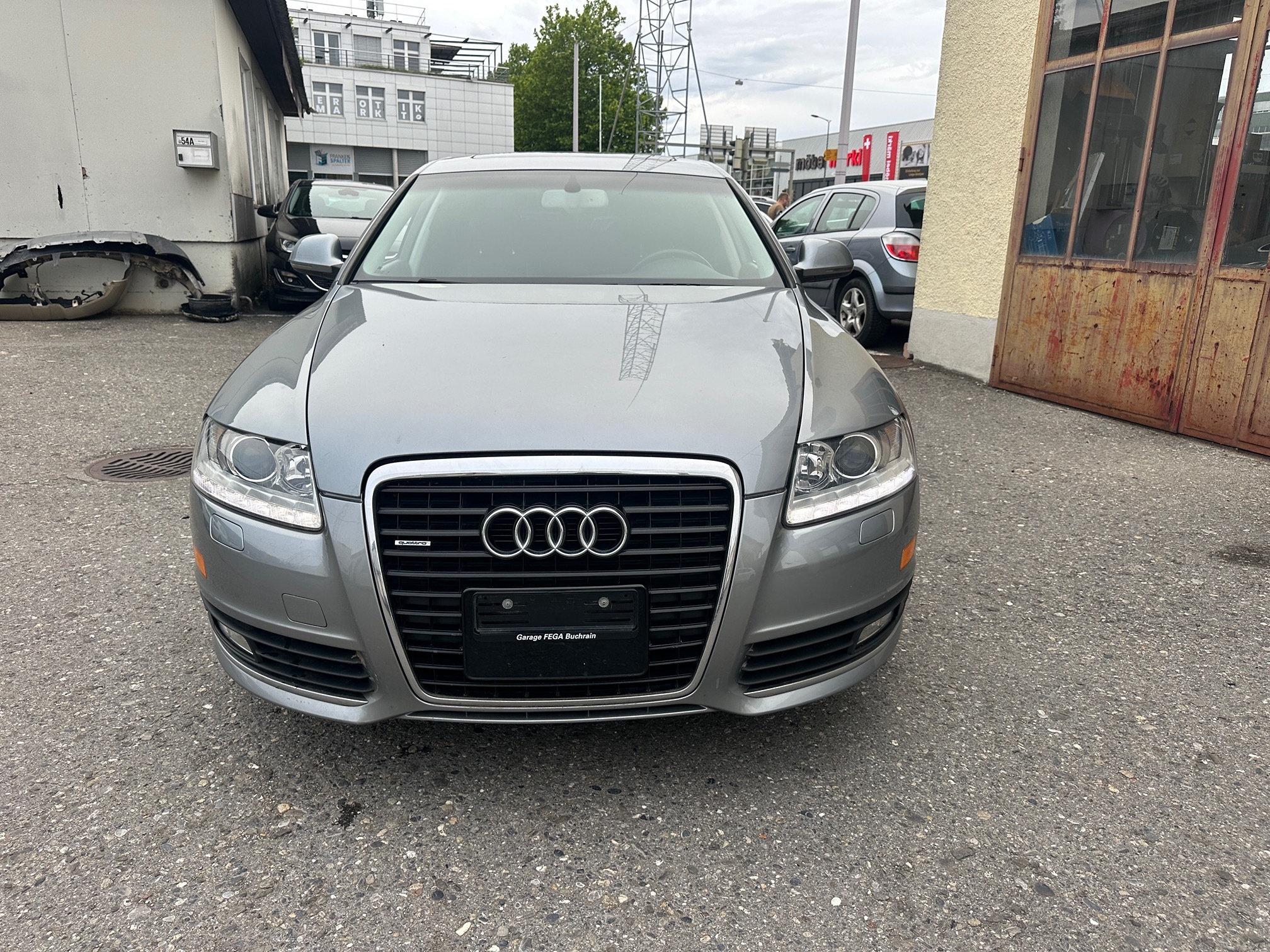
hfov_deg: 71.6
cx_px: 635
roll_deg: -1.8
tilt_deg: -15.9
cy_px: 476
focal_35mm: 24
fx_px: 881
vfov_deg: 56.8
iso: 80
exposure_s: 1/604
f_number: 1.78
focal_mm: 6.86
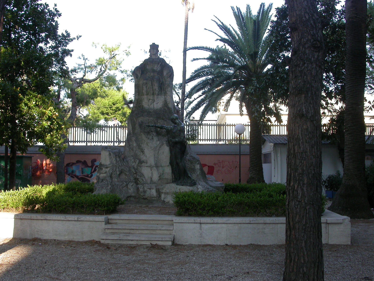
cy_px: 140
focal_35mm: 38
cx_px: 187
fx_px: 411
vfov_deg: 37.7
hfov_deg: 49.0
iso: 100
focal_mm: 7.85
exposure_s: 1/128
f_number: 4.7
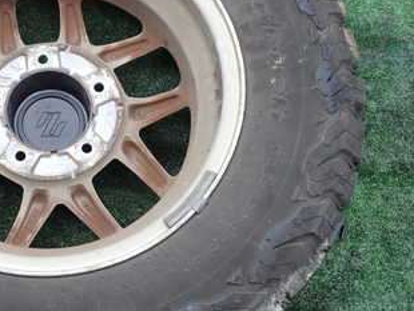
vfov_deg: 25.2
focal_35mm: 58
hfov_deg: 31.5
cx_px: 35
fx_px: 694
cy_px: 123
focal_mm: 5.4
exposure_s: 1/125
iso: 100
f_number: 3.2
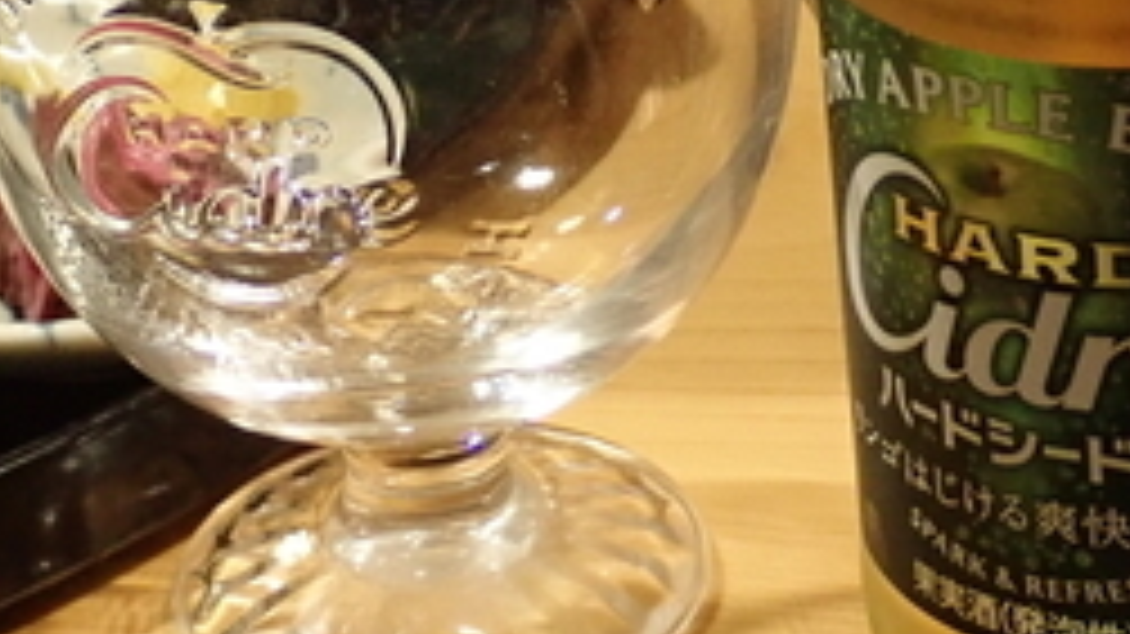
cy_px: 18
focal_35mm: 138
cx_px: 576
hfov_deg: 15.6
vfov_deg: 8.7
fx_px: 4134
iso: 800
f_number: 3.4
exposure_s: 1/15
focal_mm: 9.61
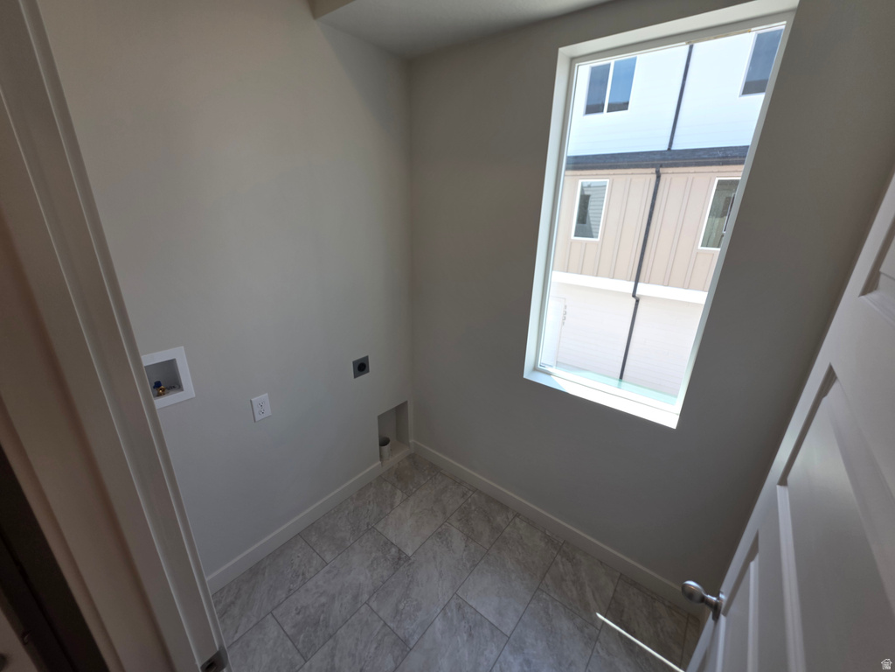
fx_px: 336
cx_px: 448
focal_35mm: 13
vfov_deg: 89.9
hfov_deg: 106.2
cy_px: 336
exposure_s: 1/246
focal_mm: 2.2
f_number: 1.9
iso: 40
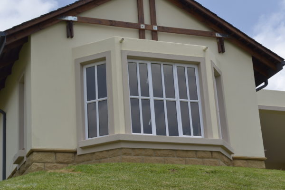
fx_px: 653
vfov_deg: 16.6
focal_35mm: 82
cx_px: 142
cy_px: 95
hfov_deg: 24.6
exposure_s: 1/160
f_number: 11
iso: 100
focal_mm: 55
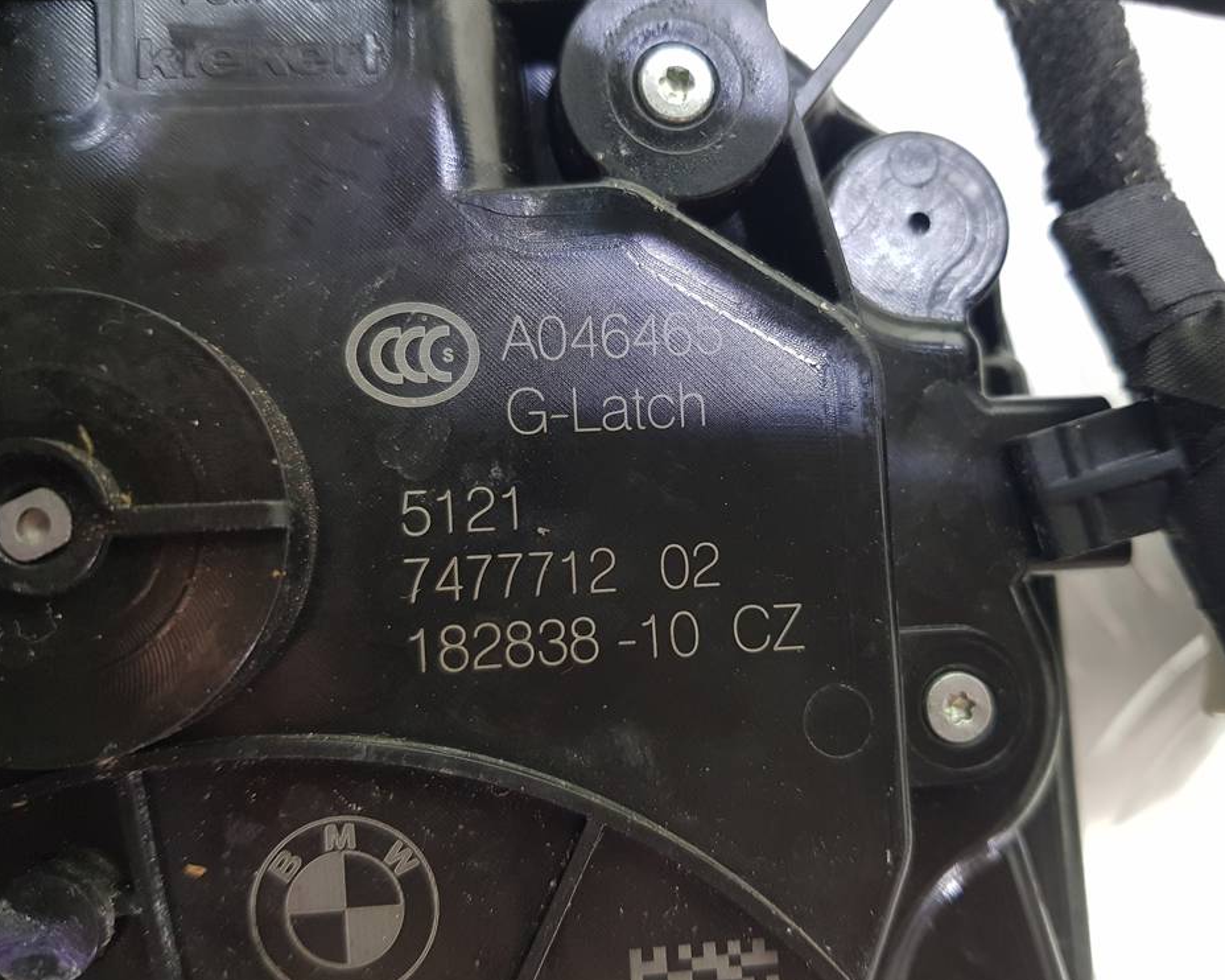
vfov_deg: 51.5
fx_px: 1015
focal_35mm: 28
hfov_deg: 62.1
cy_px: 503
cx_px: 668
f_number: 1.7
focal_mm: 4.2
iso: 250
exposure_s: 1/25
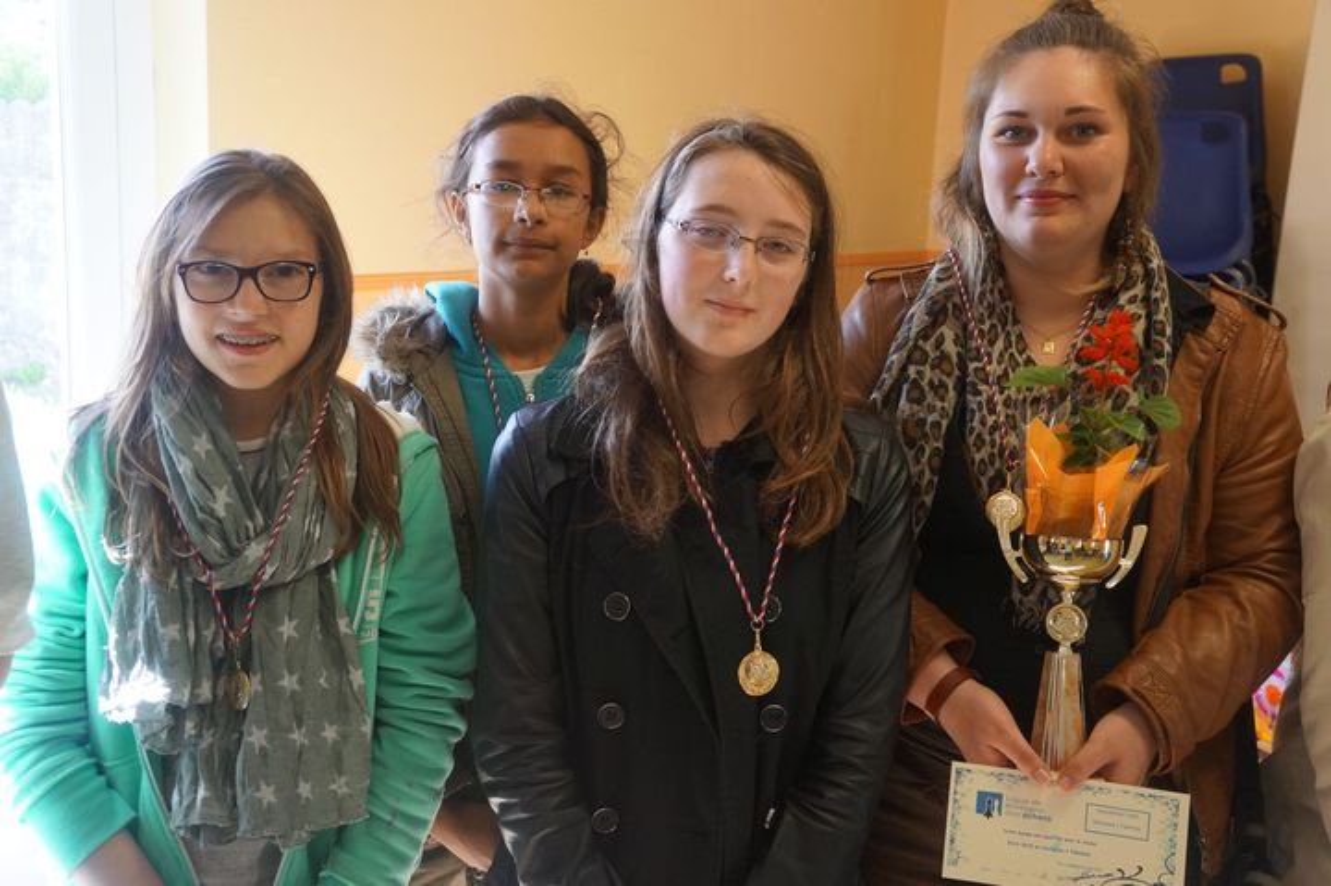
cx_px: 666
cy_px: 443
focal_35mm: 39
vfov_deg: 34.2
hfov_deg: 49.6
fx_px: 1441
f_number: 4
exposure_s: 1/160
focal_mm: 26
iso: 800
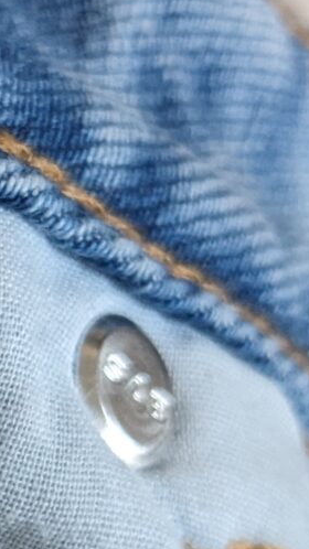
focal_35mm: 121
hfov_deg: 9.3
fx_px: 1763
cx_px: -355
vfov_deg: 17.4
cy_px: 498
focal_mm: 4.38
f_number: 1.73
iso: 113
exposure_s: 1/40
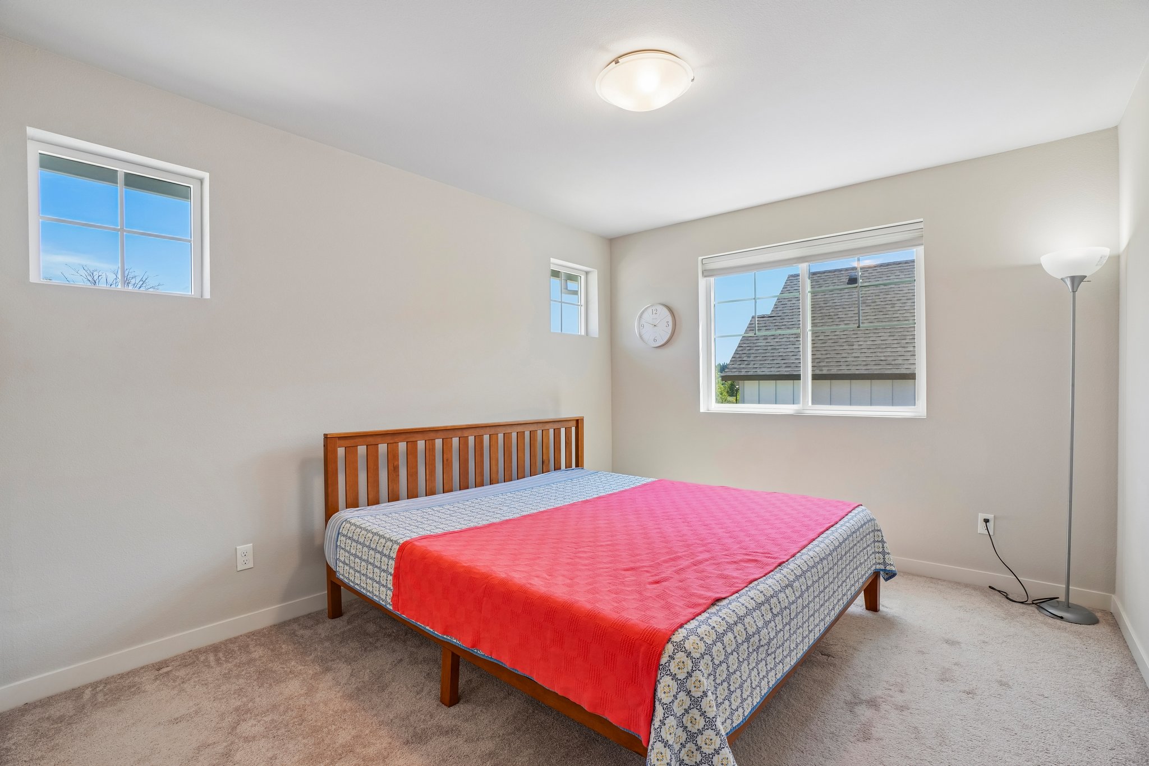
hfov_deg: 96.7
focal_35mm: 16
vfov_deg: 73.7
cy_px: 383
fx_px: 511
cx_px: 574
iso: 400
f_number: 8
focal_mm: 16
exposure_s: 1/60
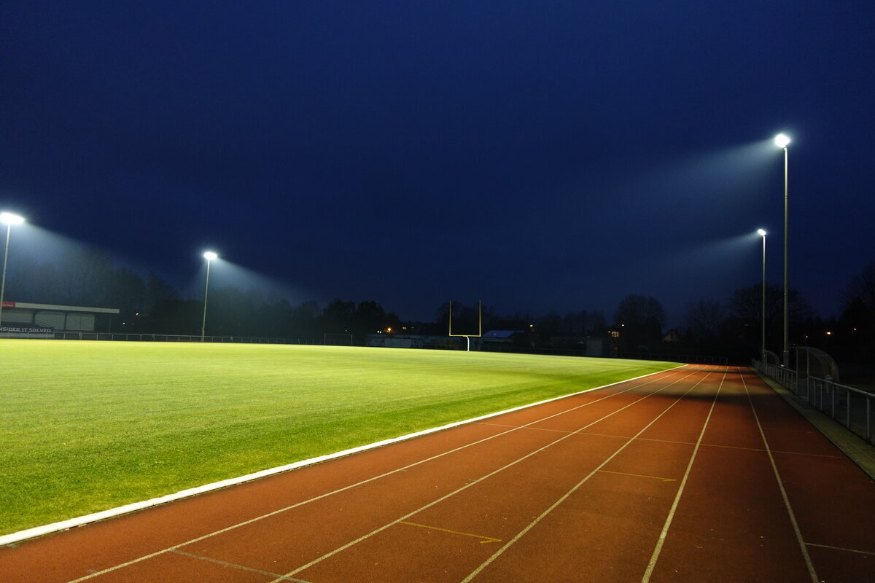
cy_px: 292
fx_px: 583
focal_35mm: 24
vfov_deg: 53.1
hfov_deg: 73.7
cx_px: 438
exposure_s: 1/30
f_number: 1.8
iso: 800
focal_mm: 9.4
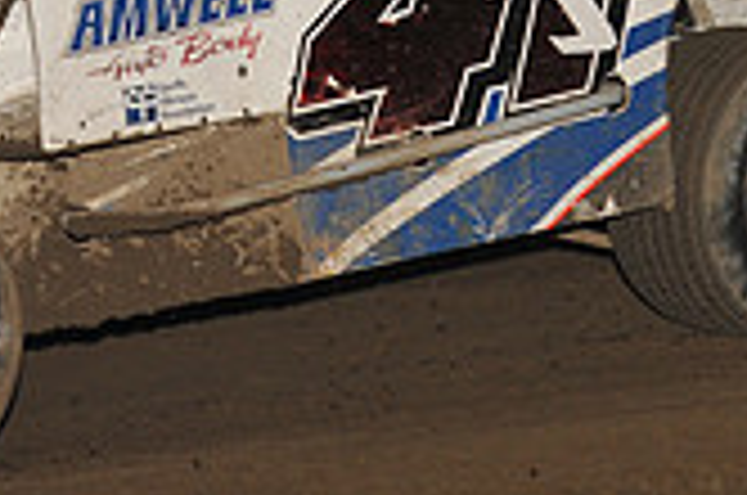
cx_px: 1202
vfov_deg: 4.9
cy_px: -252
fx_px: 5799
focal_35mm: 280
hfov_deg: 7.2
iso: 800
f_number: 7.1
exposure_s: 1/320
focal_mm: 80
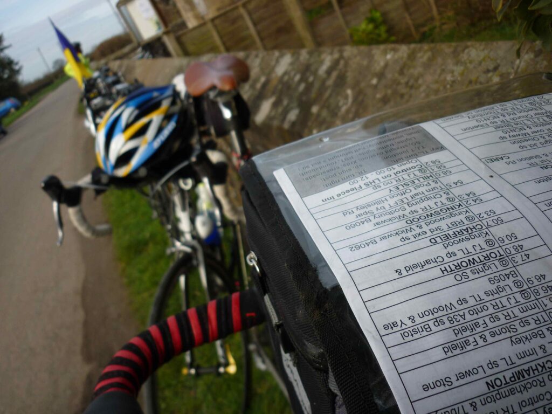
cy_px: 207
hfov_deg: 55.4
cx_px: 276
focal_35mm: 33
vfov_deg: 42.9
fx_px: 526
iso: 80
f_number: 2.8
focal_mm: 5.5
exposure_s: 1/800
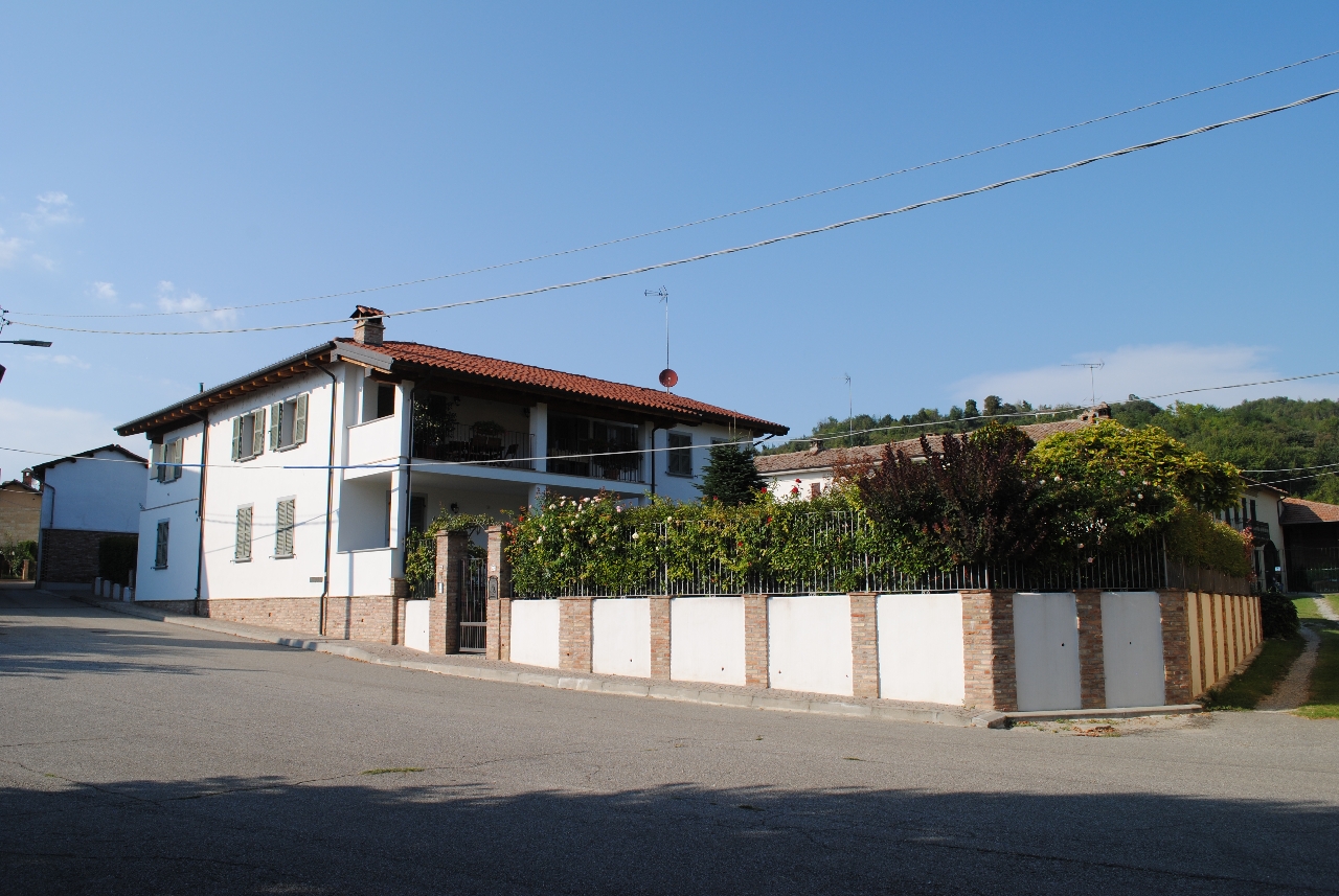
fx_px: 1006
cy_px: 448
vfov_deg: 48.1
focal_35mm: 27
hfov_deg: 67.3
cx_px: 670
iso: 100
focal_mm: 18
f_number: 9
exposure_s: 1/320
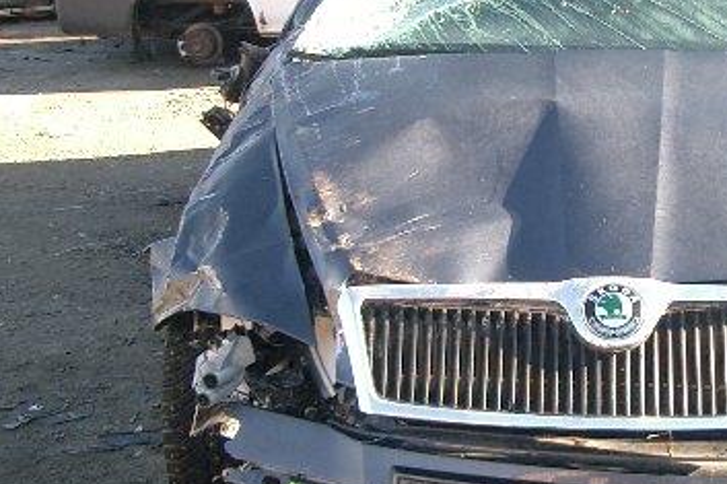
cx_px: 591
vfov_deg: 20.6
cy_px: 280
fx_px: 1332
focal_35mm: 66
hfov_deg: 29.8
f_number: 2.6
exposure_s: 1/100
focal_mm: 5.8
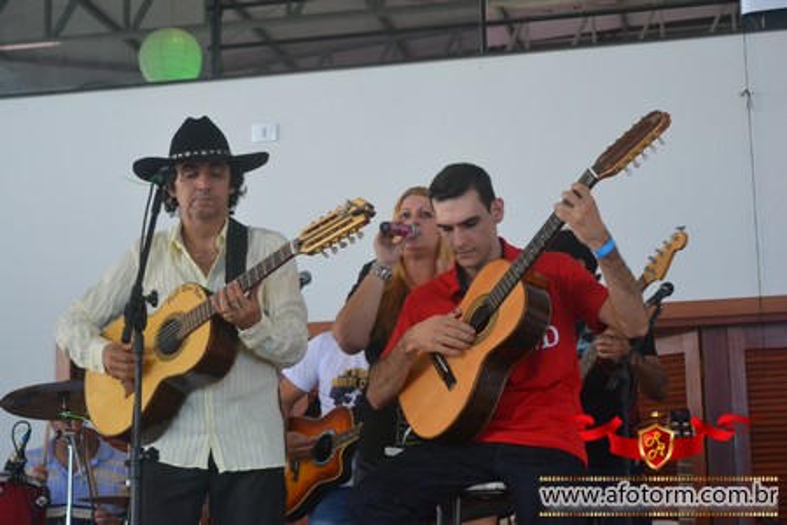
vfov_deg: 18.2
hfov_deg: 27.0
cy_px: 262
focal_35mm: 75
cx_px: 394
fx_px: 1639
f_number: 4.8
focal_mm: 50
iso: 2200
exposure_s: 1/60
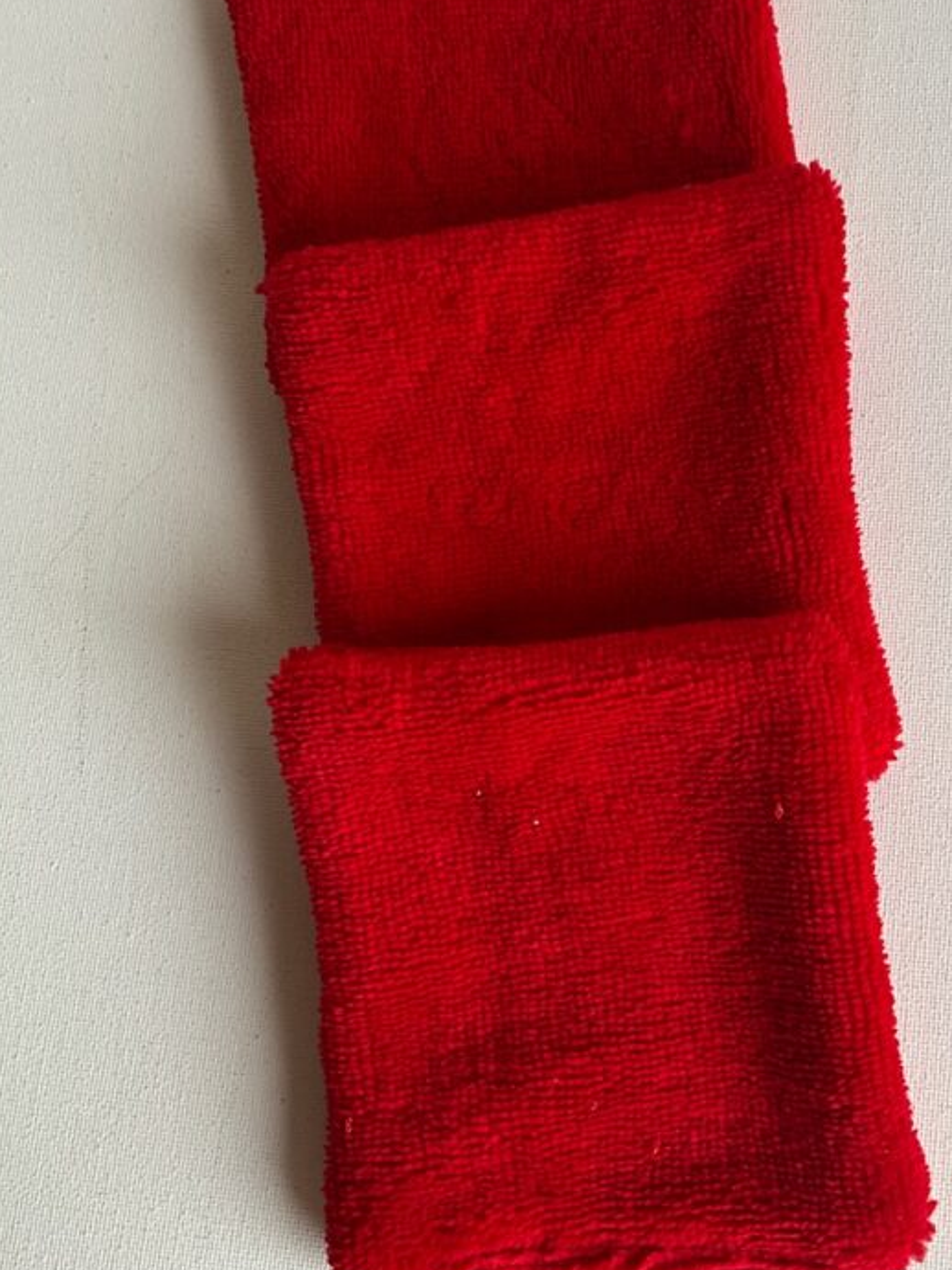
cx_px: 662
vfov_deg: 43.6
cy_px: 500
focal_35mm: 43
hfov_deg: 33.2
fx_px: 1577
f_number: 1.8
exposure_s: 1/100
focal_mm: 3
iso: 16
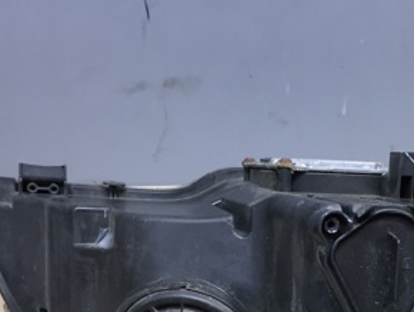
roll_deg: -1.4
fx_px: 766
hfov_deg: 29.5
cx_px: 333
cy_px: 331
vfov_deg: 21.9
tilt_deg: -30.3
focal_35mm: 64
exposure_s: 1/33
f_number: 2.2
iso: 100
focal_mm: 4.15
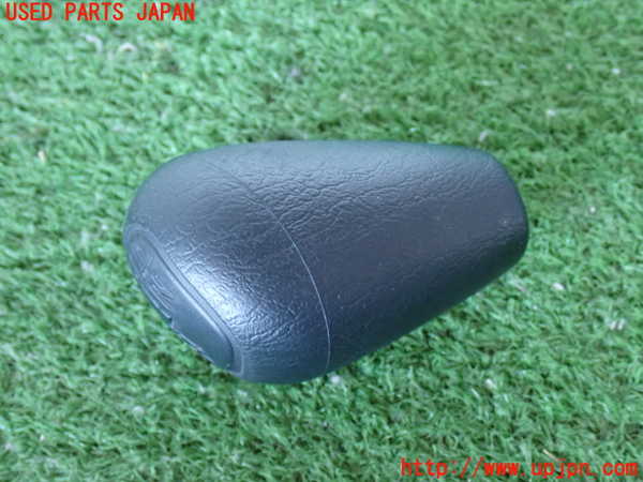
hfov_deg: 38.2
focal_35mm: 50
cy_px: 241
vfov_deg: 29.1
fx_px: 929
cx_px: 322
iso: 800
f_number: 3.2
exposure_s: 1/15
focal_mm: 9.01
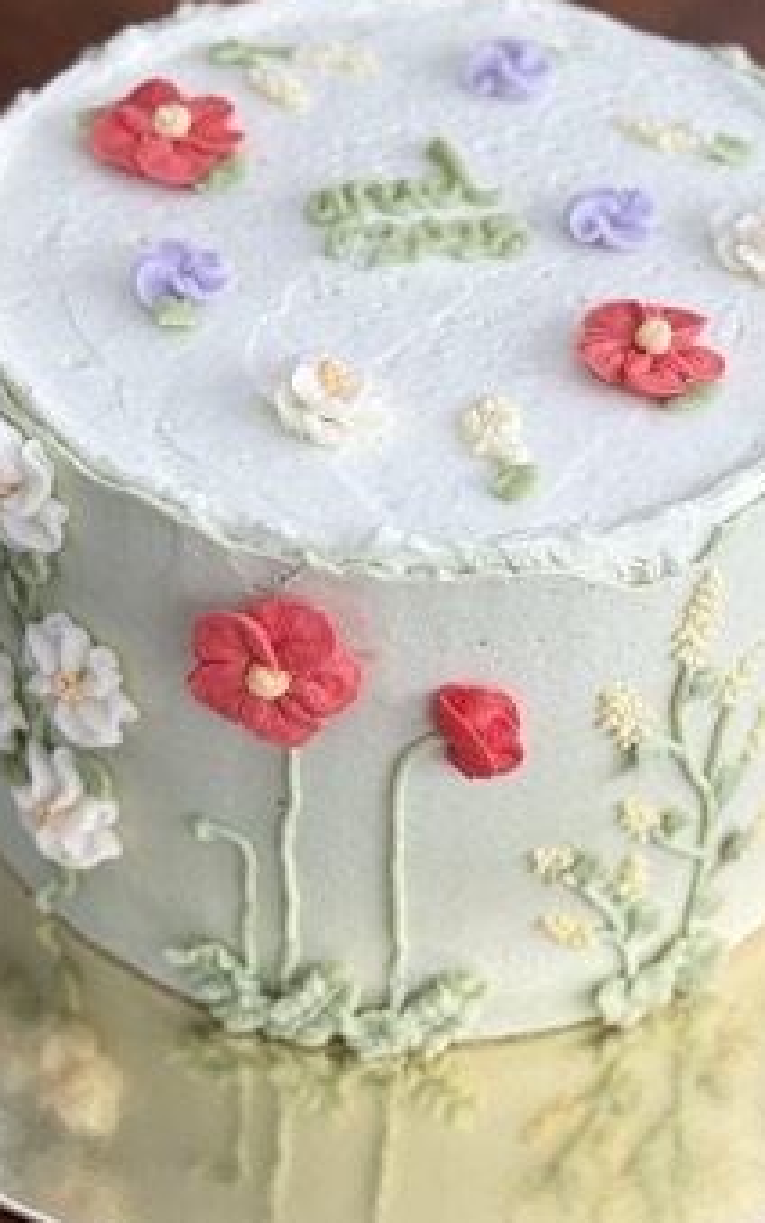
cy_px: 657
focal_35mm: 90
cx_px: 444
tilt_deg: -42.7
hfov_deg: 14.5
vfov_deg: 23.0
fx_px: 3001
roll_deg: -3.9
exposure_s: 1/120
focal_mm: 6.76
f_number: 1.78
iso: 50
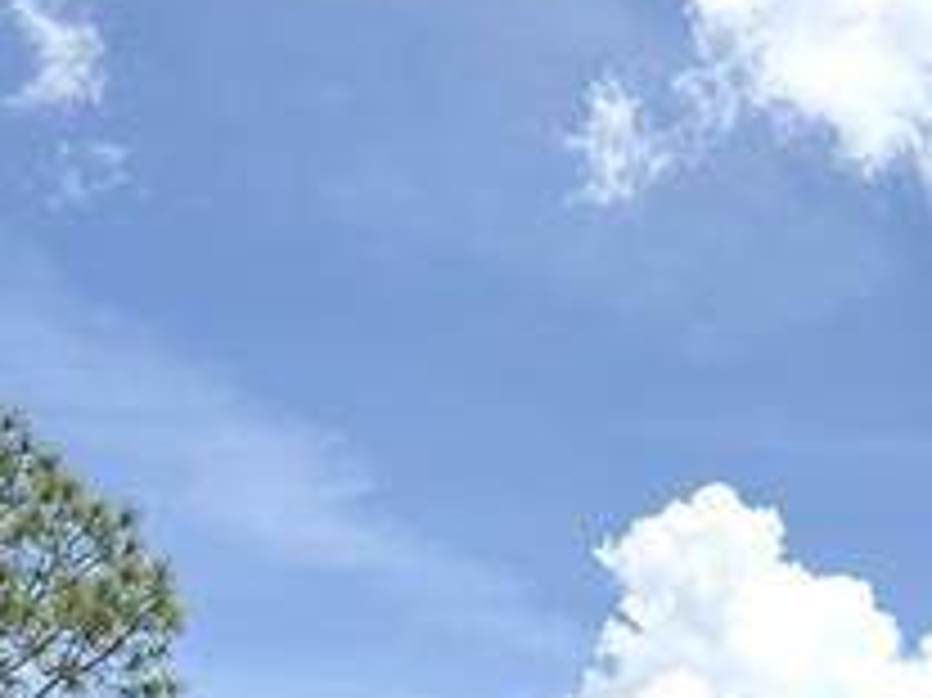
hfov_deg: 16.3
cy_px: 1306
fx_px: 3202
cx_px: 68
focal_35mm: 119
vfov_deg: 11.4
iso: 100
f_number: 1.78
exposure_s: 1/4167
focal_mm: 6.76
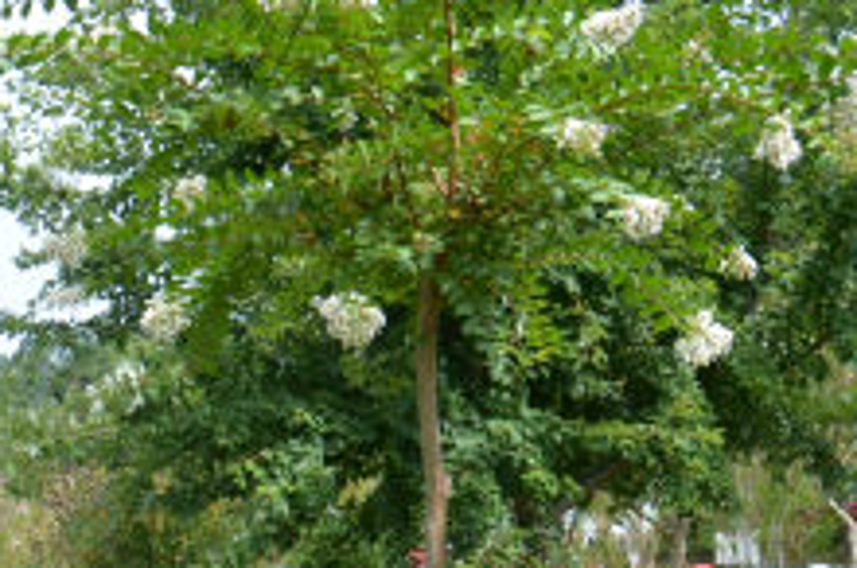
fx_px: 2187
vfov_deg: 14.5
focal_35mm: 92
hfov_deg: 20.7
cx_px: -175
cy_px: 597
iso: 200
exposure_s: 1/200
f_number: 8
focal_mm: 18
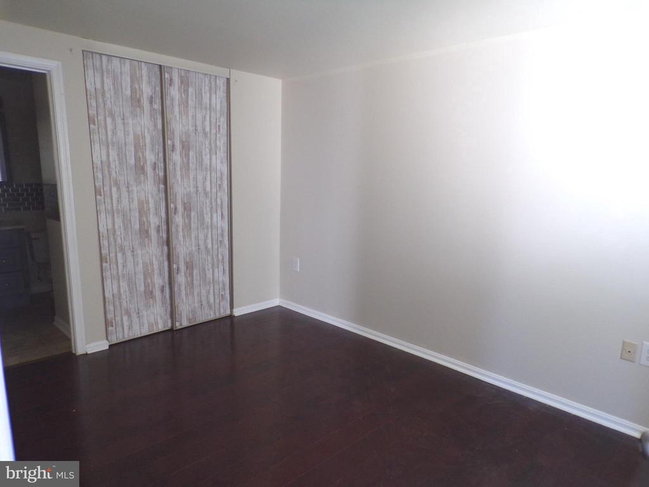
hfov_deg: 71.6
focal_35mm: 24
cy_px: 244
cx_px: 324
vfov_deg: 56.8
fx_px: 450
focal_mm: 4.3
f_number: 3
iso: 200
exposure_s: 1/25
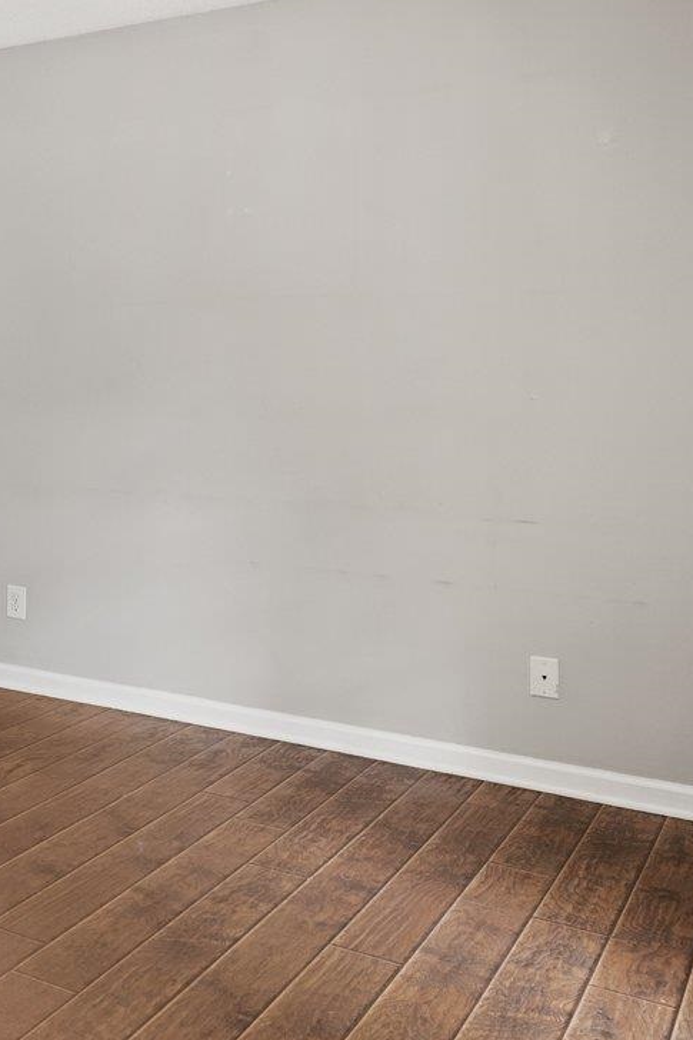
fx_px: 1300
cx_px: -267
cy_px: 369
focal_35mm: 45
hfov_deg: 24.8
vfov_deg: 43.2
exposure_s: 1/2.5
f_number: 9
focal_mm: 16
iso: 250
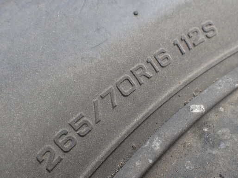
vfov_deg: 40.7
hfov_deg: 52.5
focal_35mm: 35
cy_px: 89
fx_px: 241
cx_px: 132
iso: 100
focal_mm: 5.4
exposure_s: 1/125
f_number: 3.2
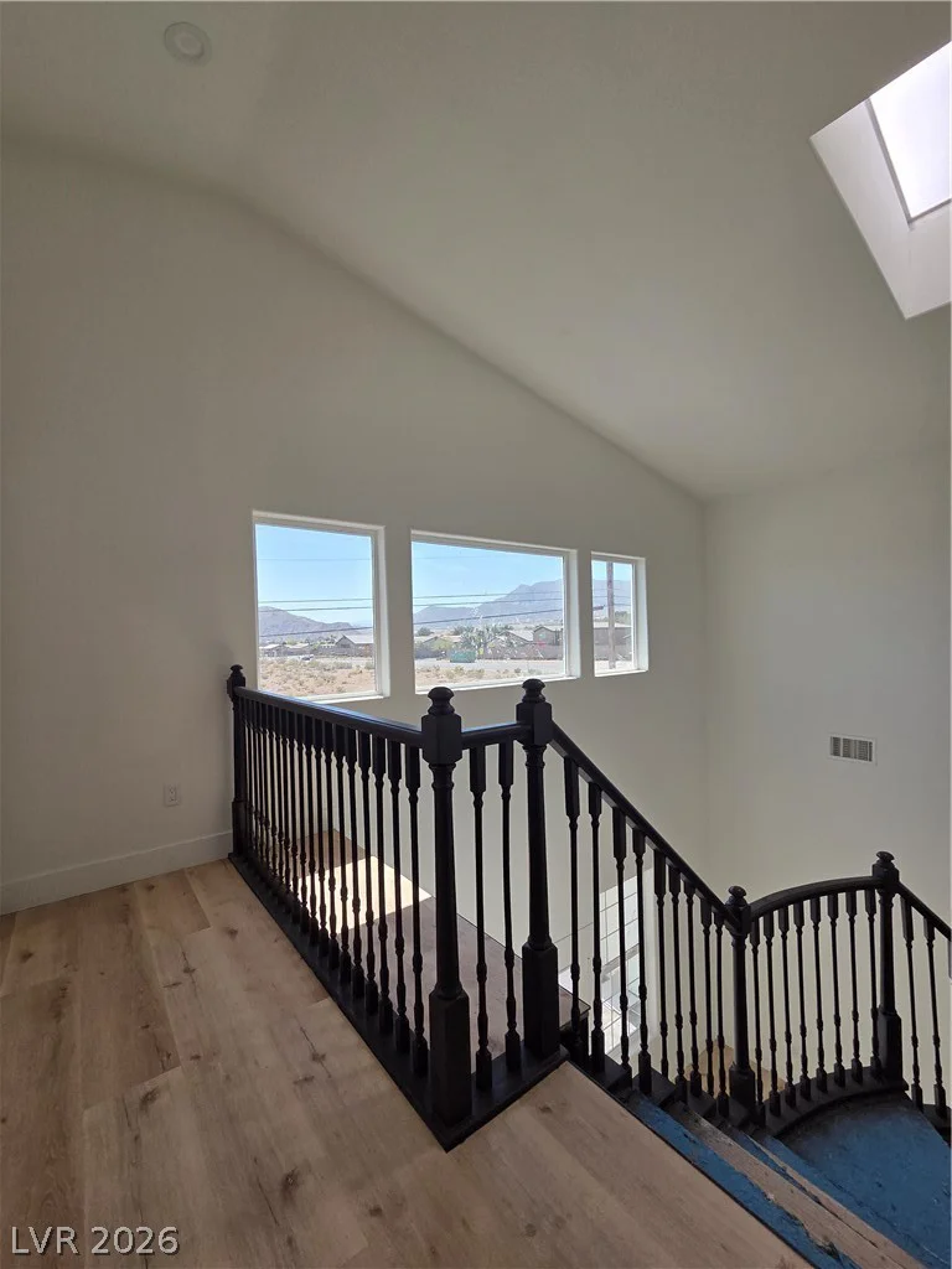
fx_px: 477
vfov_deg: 106.2
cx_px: 476
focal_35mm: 13
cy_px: 634
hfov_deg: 89.9
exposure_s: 1/850
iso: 50
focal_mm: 2.2
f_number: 2.2
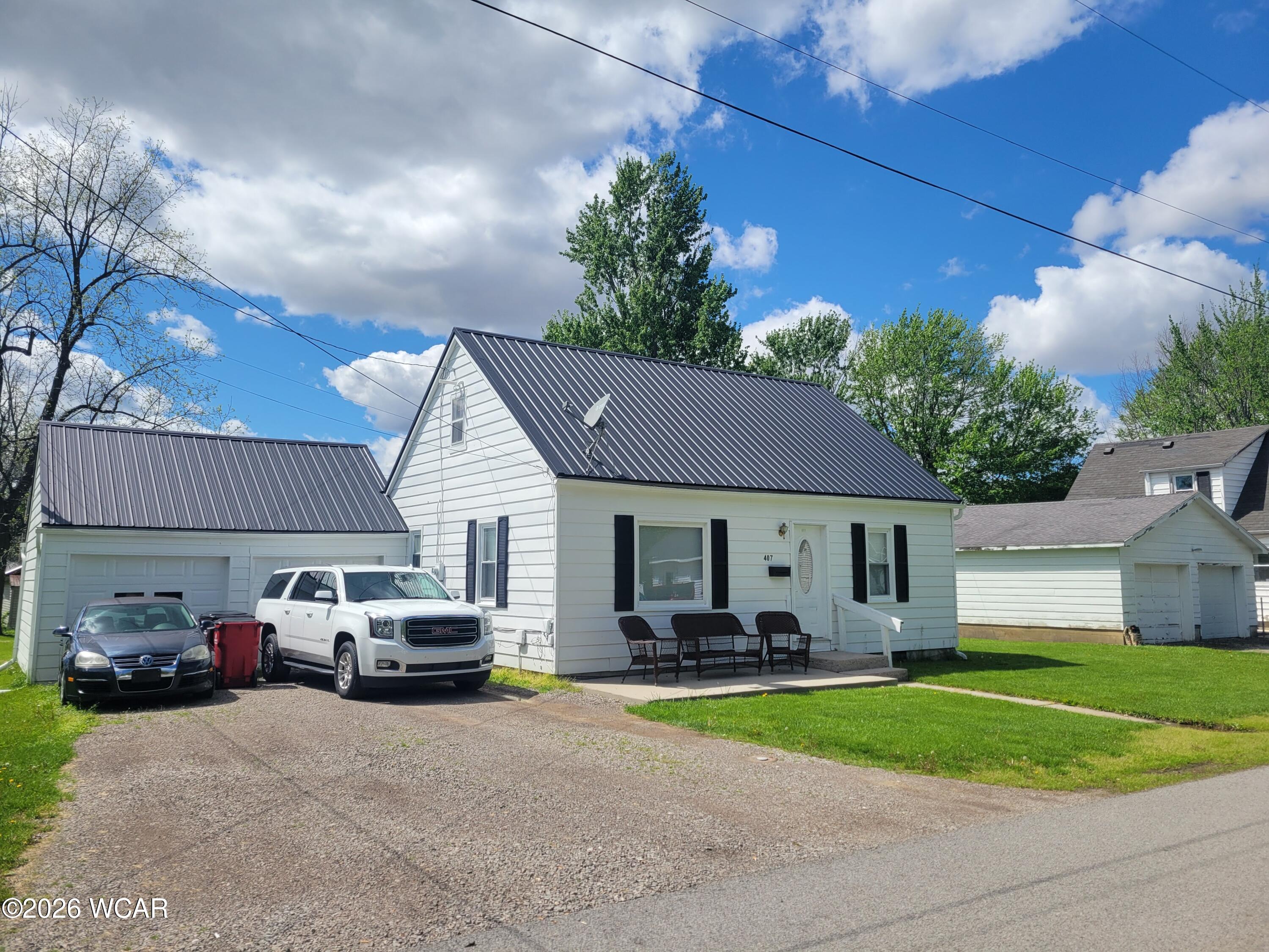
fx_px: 953
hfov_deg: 67.3
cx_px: 634
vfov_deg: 53.1
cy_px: 476
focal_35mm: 26
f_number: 1.8
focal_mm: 5.4
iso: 40
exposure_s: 1/3758
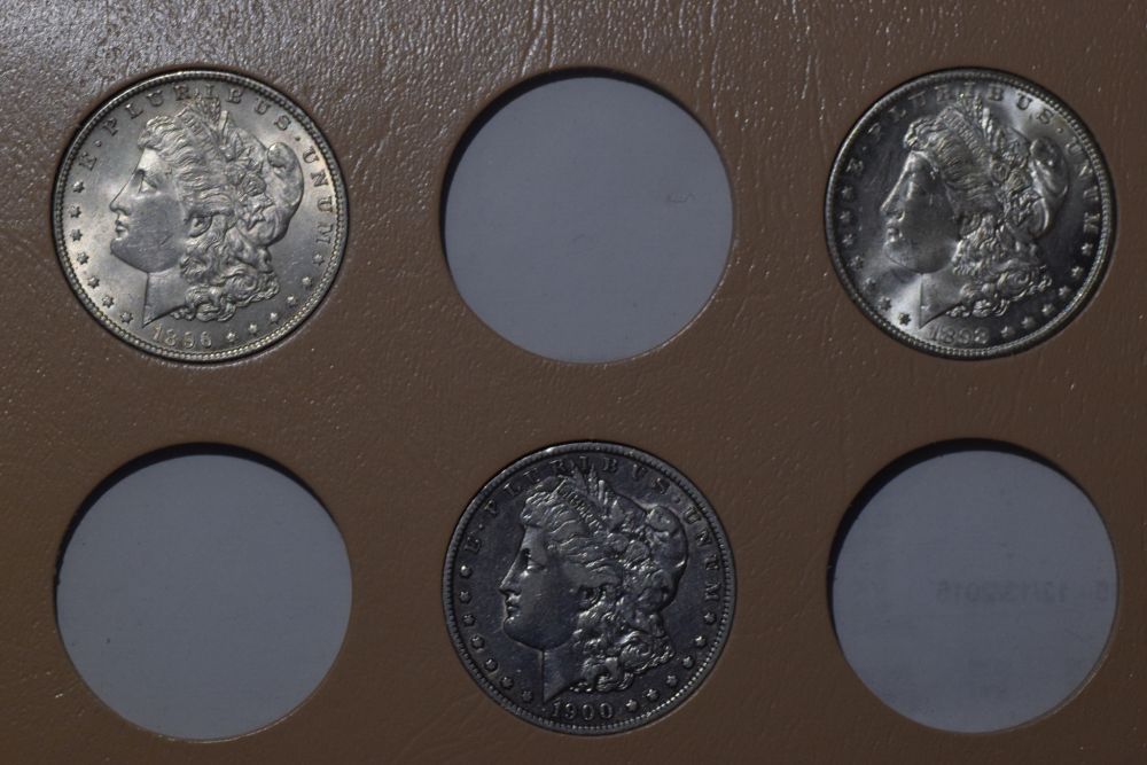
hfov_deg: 15.2
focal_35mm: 135
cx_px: 574
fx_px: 4302
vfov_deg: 10.2
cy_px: 382
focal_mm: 90
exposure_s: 1/160
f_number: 8
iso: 1600
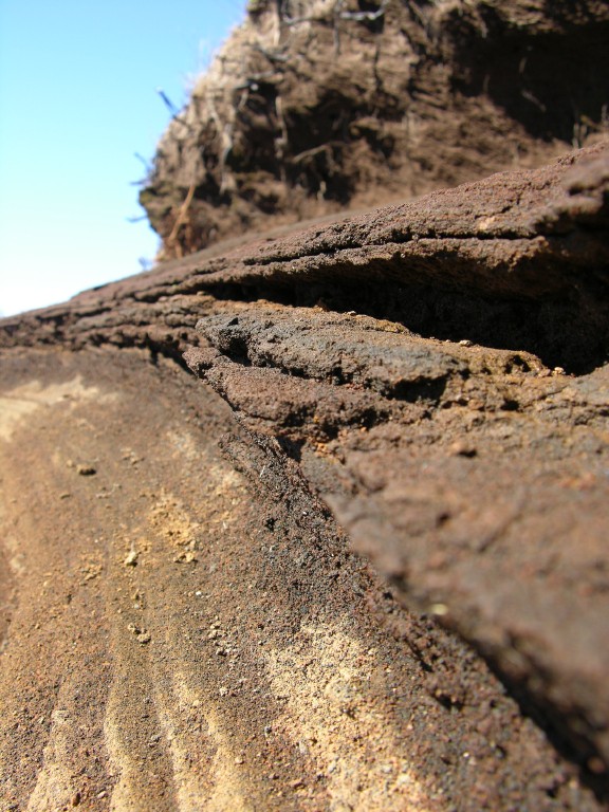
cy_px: 406
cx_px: 304
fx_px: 821
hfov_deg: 40.7
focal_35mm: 35
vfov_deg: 52.6
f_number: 4.5
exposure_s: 1/134
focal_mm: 8.9
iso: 50
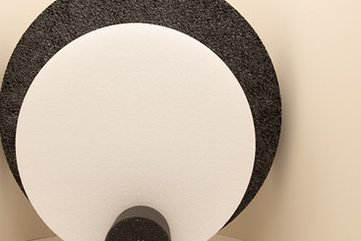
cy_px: 124
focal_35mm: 49
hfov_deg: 40.1
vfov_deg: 27.5
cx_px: 139
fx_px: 492
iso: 64
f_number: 11
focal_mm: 31
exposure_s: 1/60
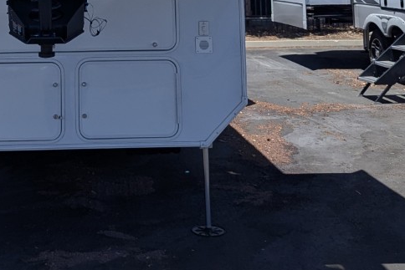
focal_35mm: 72
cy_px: -101
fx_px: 810
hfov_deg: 27.6
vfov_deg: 17.5
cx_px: 93
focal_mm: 6.81
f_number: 1.85
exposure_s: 1/4348
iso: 49
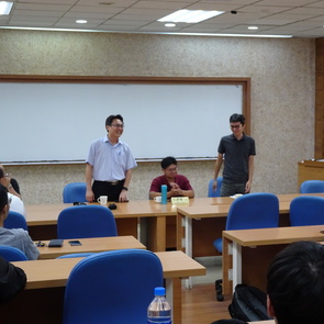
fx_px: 635
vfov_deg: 28.6
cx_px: 193
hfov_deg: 28.5
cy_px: 161
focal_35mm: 60
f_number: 4.5
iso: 500
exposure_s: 1/50
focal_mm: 8.51
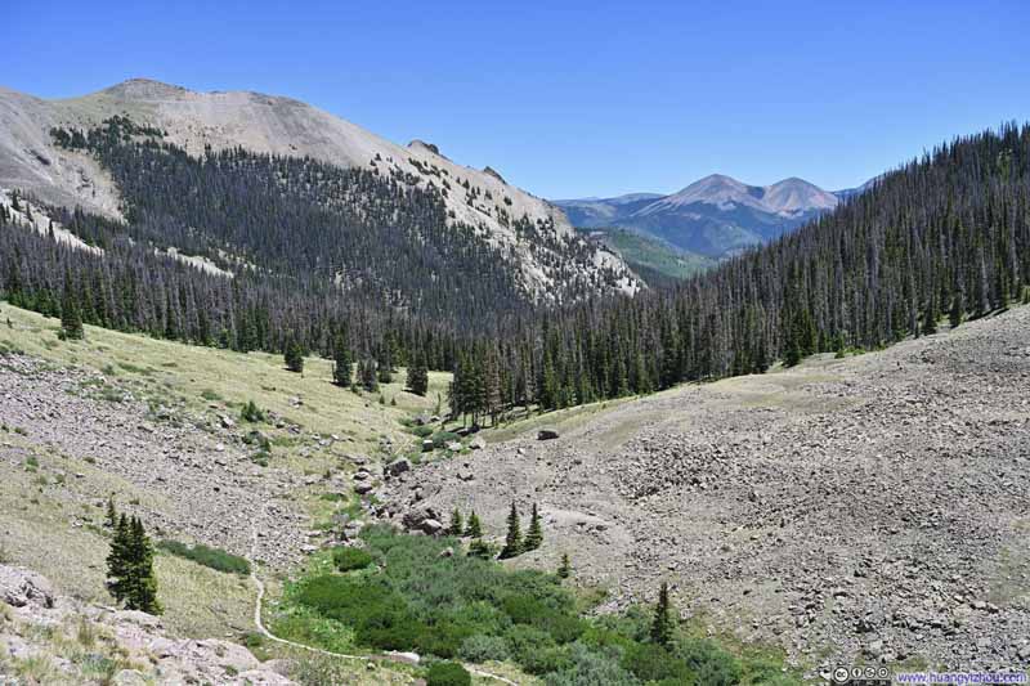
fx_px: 1001
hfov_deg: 54.4
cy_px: 343
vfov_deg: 37.8
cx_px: 515
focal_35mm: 35
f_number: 5.6
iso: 64
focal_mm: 35
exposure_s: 1/500
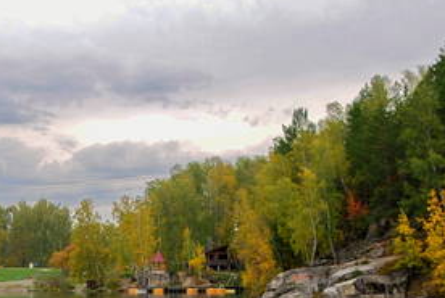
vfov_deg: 12.5
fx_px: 1350
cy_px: 292
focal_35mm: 109
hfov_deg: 18.6
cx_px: 121
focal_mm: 28
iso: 100
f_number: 4
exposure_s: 1/200
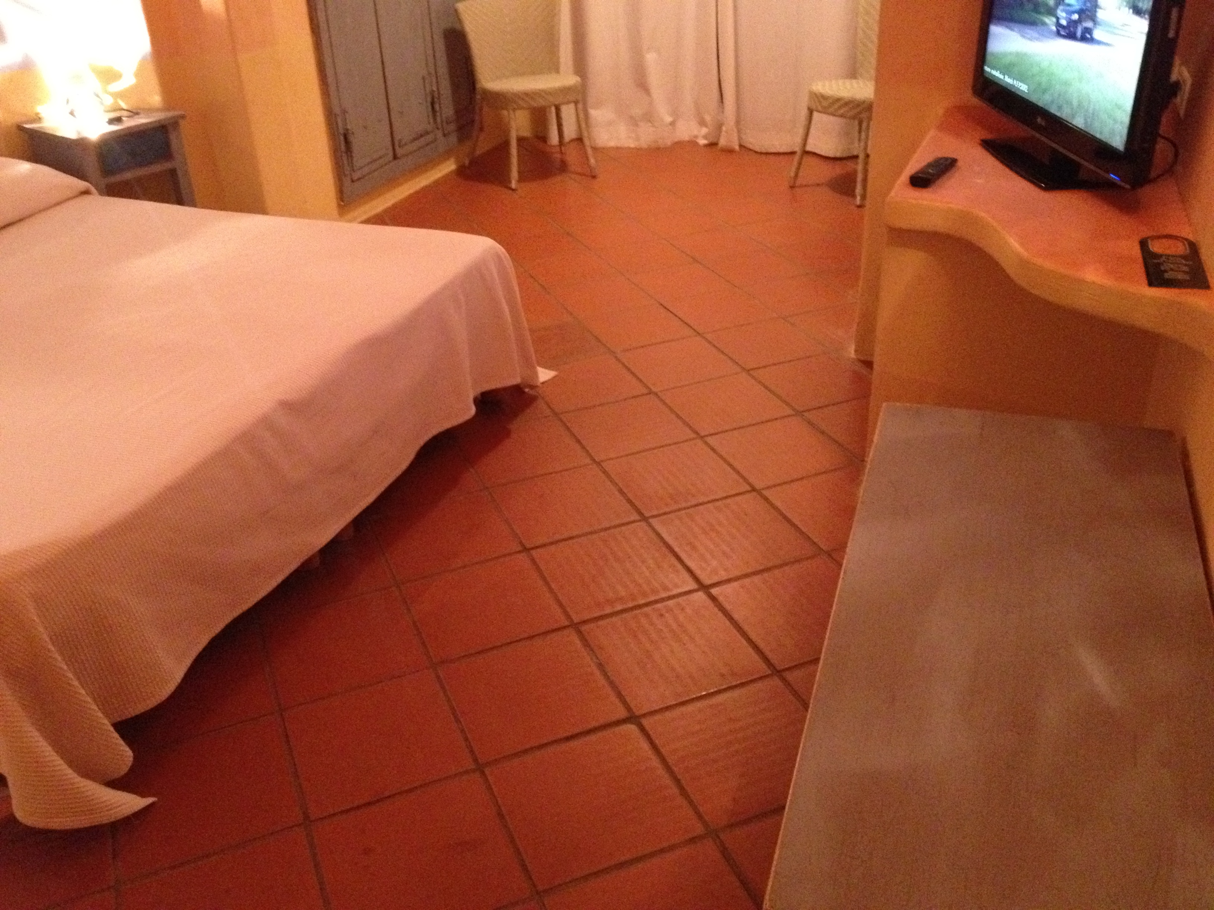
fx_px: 1227
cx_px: 607
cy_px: 455
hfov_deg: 52.6
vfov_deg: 40.7
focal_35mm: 35
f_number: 2.4
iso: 800
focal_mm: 4.28
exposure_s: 1/17
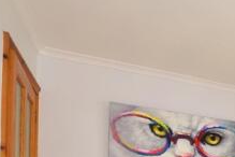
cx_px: 303
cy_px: 215
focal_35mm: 45
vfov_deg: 25.0
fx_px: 294
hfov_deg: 32.9
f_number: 7.1
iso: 400
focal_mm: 10
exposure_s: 1/10
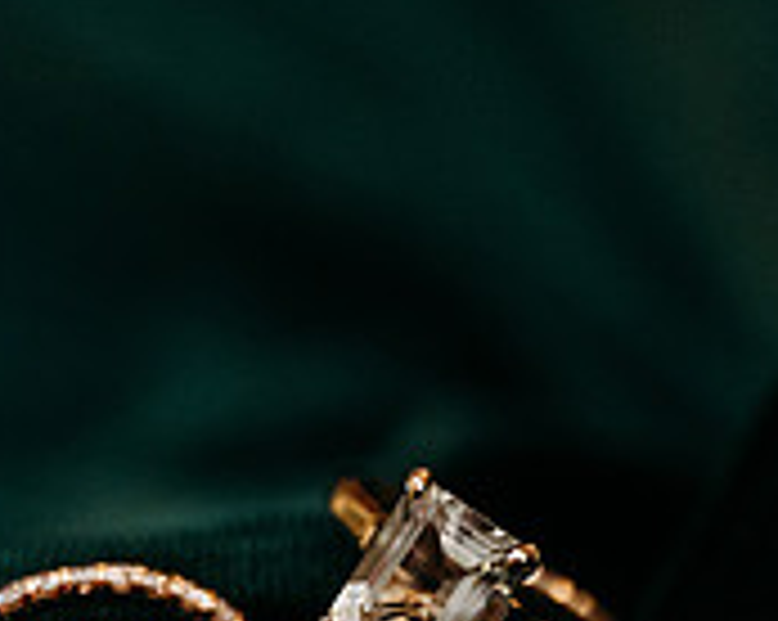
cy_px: 814
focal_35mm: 221
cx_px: 497
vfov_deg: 6.9
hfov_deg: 8.7
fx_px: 5083
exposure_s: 1/200
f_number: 3.5
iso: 800
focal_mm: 60
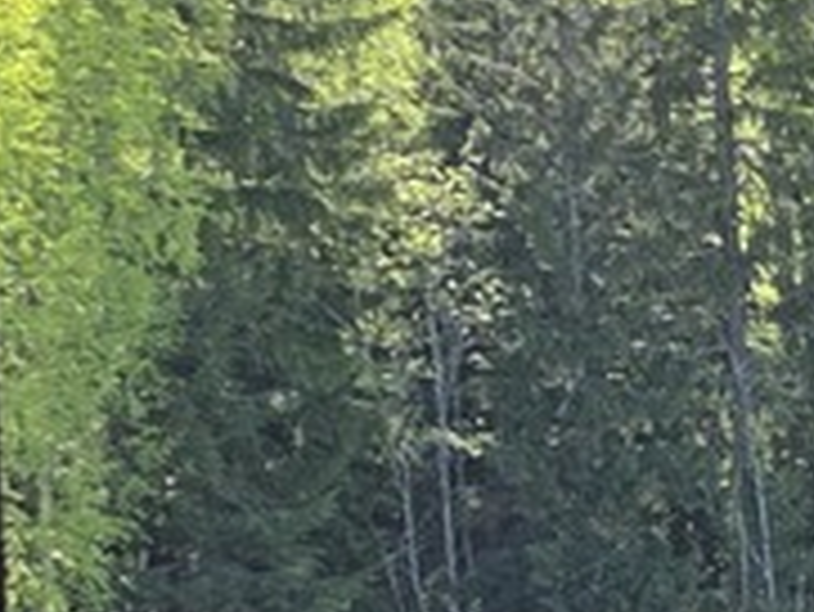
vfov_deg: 7.9
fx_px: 4306
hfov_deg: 8.0
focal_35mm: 183
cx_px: 3000
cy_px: 1048
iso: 80
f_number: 1.8
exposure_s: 1/1406
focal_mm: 5.4
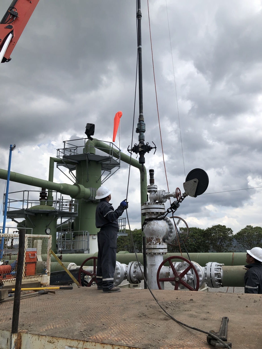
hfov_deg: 49.7
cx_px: 131
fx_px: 283
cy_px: 174
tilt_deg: +17.1
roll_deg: +1.1
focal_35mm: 28
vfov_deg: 63.4
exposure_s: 1/2208
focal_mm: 4
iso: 20
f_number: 1.8
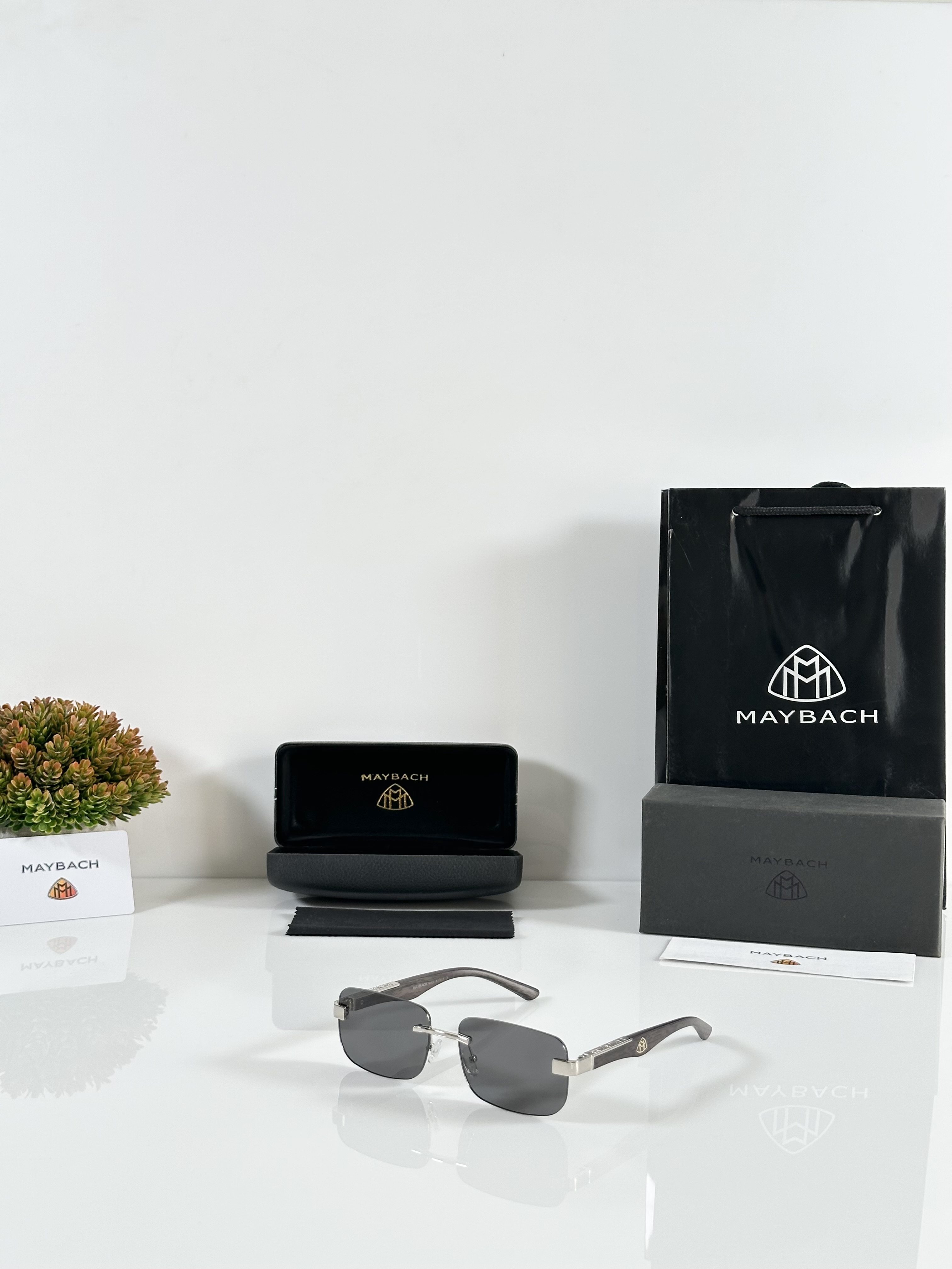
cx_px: 476
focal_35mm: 48
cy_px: 634
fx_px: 1760
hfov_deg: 30.3
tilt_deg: -5.1
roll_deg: -1.2
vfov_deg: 39.7
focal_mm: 6.86
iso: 80
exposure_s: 1/121
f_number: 1.78
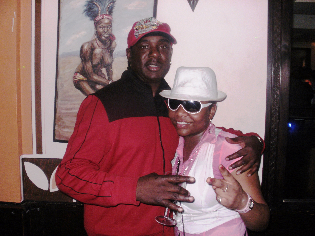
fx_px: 328
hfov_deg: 51.4
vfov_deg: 39.7
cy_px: 118
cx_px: 158
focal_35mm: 36
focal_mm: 6.3
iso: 125
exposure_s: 1/30
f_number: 3.5
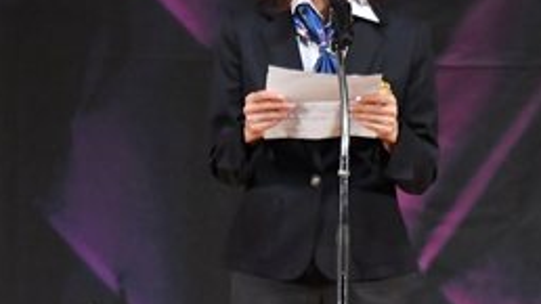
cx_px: 328
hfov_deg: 2.7
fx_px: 11502
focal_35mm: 802
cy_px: 317
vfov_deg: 1.5
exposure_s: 1/400
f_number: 5.6
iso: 5000
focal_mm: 170
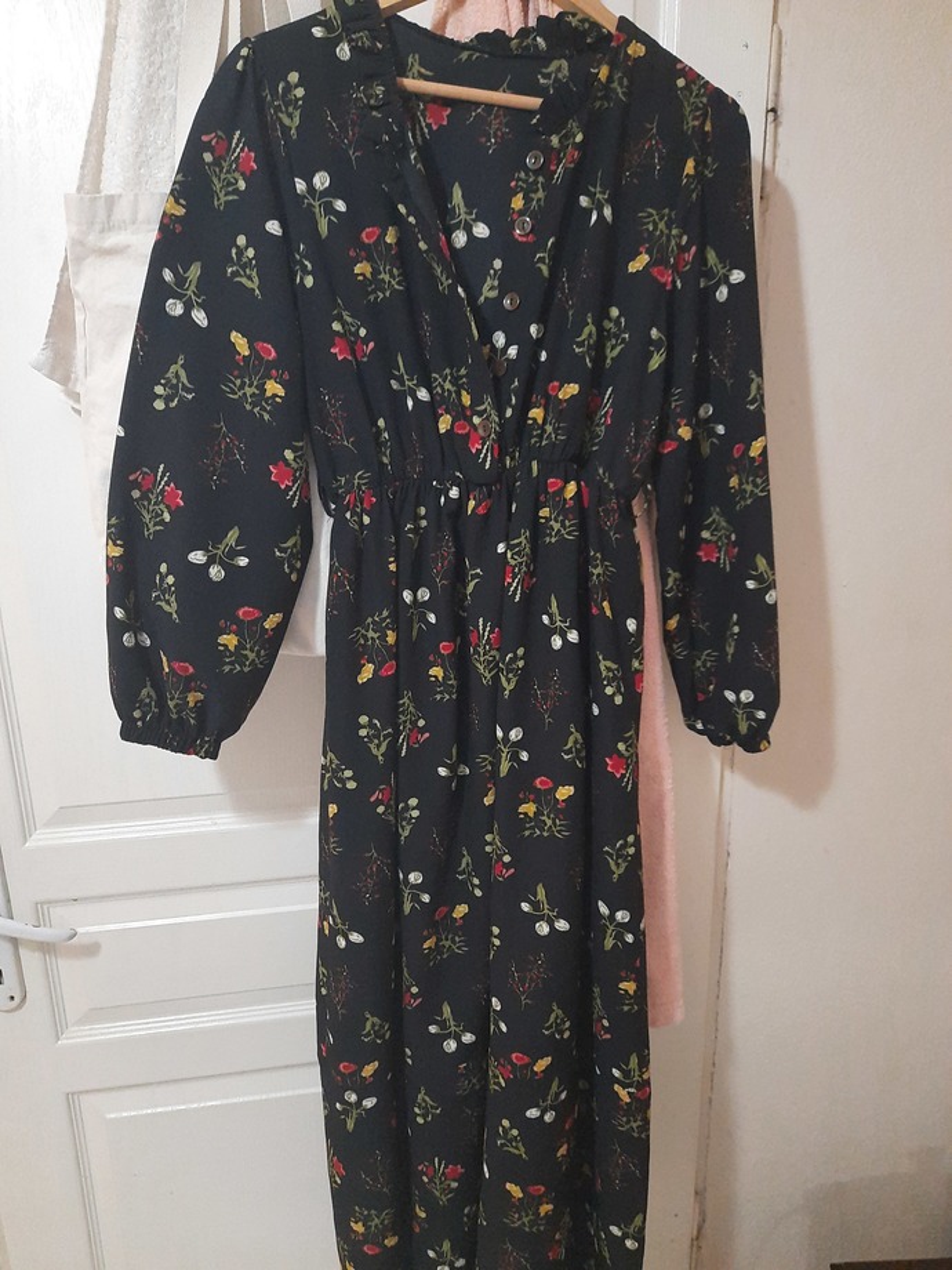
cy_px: 635
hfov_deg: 54.9
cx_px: 476
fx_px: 917
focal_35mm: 25
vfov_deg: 69.4
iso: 800
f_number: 2
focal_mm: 4.6
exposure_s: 1/20
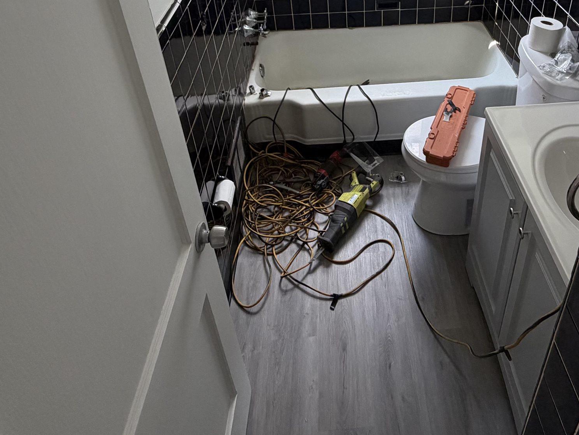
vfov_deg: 43.6
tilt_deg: -29.2
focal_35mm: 29
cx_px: 368
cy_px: 36
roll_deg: +1.1
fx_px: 485
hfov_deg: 60.7
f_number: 2.2
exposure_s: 1/121
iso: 200
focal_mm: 2.22
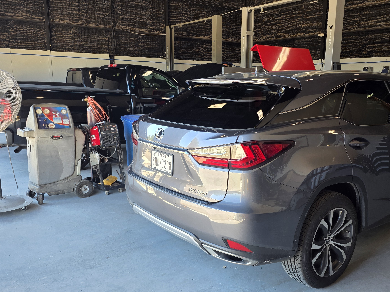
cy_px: 157
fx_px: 372
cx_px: 221
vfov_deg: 42.9
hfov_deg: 55.2
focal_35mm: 33
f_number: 1.7
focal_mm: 6.3
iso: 64
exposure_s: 1/120
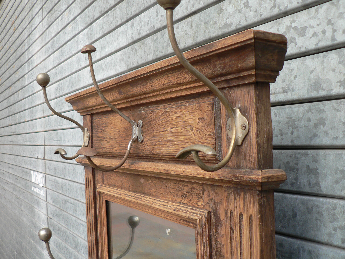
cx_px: 172
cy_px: 130
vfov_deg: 39.7
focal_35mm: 36
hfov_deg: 51.4
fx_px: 359
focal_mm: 6
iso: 80
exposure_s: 1/125
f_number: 2.8
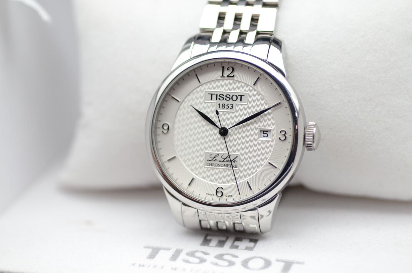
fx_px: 1028
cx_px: 206
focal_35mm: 90
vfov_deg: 15.1
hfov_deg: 22.7
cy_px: 136
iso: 800
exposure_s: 1/500
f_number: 3.2
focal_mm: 60
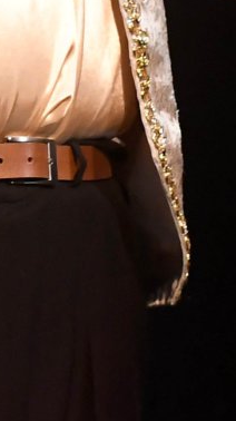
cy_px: -244
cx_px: -42
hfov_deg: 1.4
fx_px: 9689
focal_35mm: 869
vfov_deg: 2.5
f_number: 3.2
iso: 2000
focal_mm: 102
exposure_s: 1/125
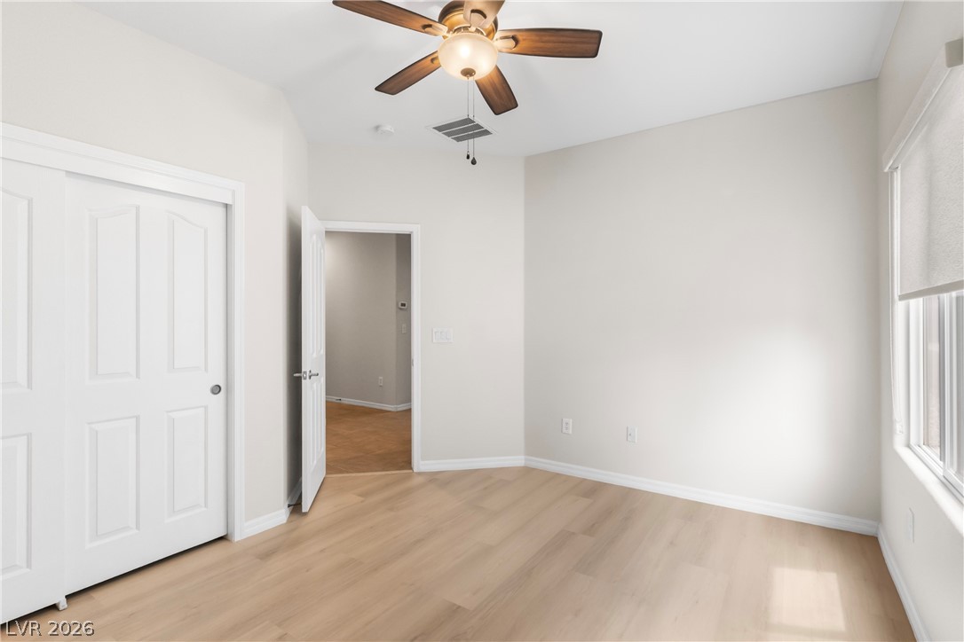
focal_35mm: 17
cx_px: 482
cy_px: 321
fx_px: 455
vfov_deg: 70.4
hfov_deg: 93.3
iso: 320
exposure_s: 1/60
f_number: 8
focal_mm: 17
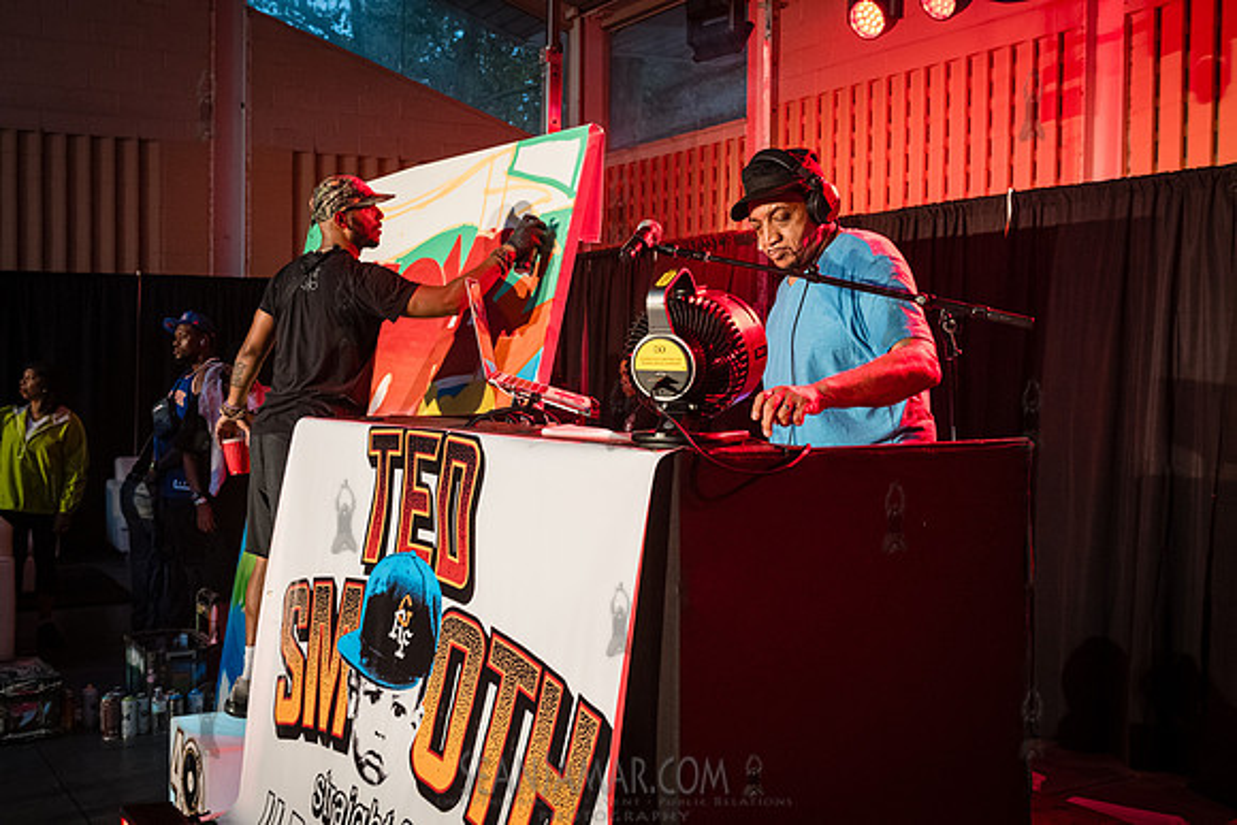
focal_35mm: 40
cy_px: 412
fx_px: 1375
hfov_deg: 48.4
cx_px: 618
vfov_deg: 33.4
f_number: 5.6
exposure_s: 1/160
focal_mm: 40
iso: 6400
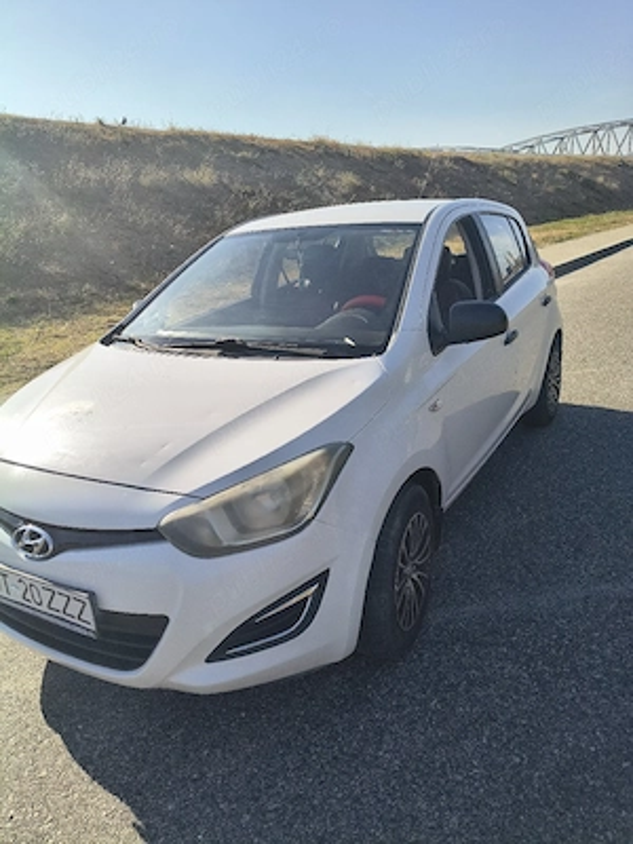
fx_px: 634
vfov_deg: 67.3
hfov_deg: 53.1
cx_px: 316
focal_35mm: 26
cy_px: 422
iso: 105
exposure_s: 1/3333
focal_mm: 4.81
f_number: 1.8
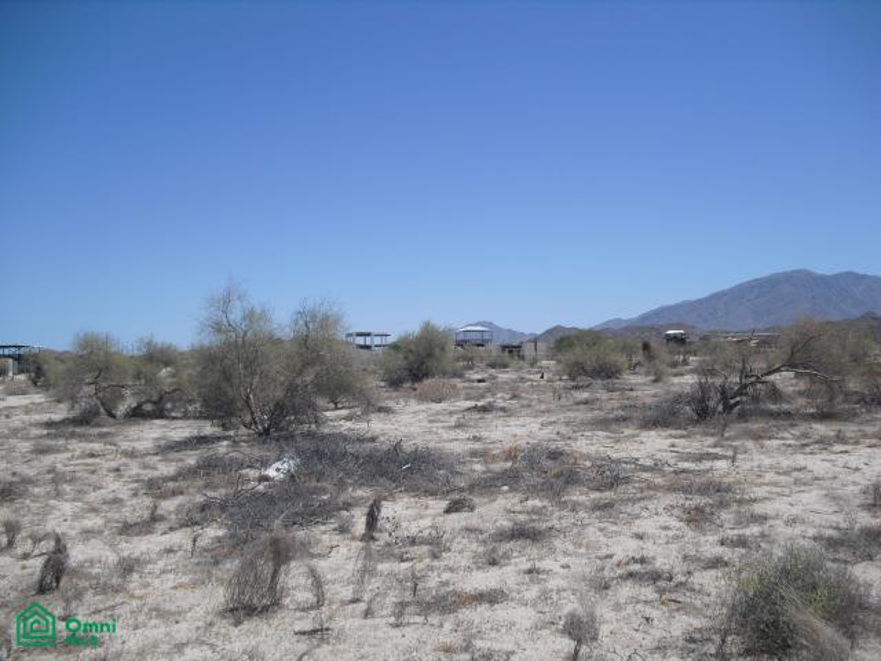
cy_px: 330
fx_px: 916
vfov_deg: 39.7
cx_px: 440
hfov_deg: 51.4
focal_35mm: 36
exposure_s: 1/250
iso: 64
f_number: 7.8
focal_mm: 6.3
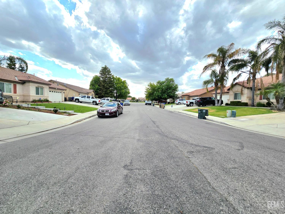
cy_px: 107
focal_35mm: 13
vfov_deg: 89.9
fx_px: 107
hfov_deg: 106.2
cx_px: 142
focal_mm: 2.2
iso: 50
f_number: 2.2
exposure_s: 1/2500
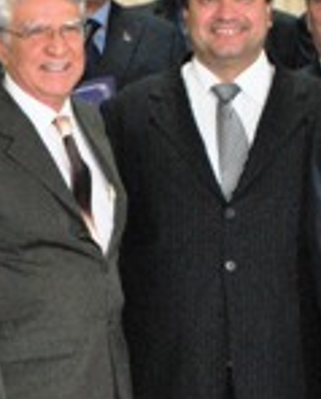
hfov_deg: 10.1
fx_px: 1800
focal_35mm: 152
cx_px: -24
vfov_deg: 12.7
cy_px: 245
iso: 800
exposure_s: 1/6
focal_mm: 20
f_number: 6.3
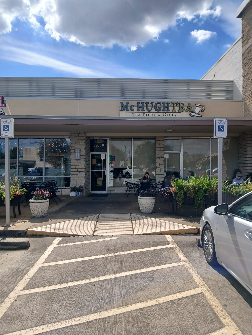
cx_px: 126
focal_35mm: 26
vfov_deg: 67.3
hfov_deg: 53.1
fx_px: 252
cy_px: 168
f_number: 1.8
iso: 20
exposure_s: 1/791
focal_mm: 3.98
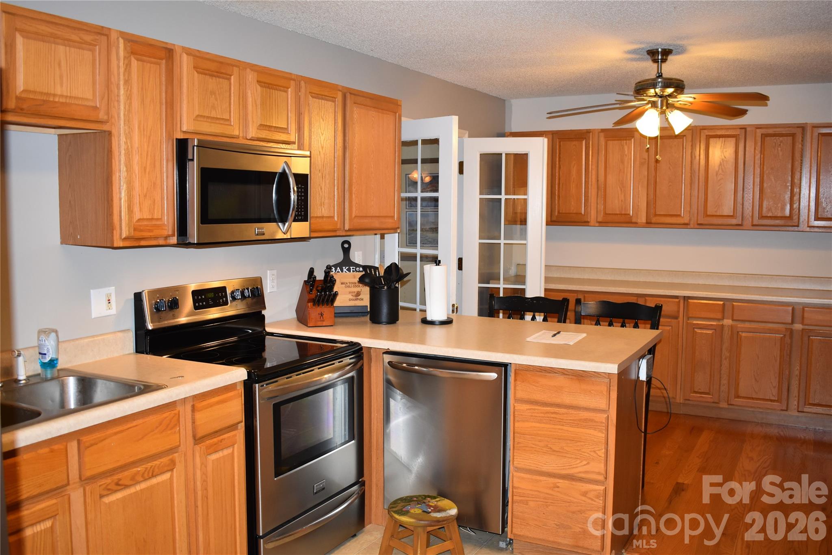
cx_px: 416
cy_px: 278
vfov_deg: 40.0
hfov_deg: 57.2
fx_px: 763
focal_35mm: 33
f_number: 4.5
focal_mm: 22
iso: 800
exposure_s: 1/80
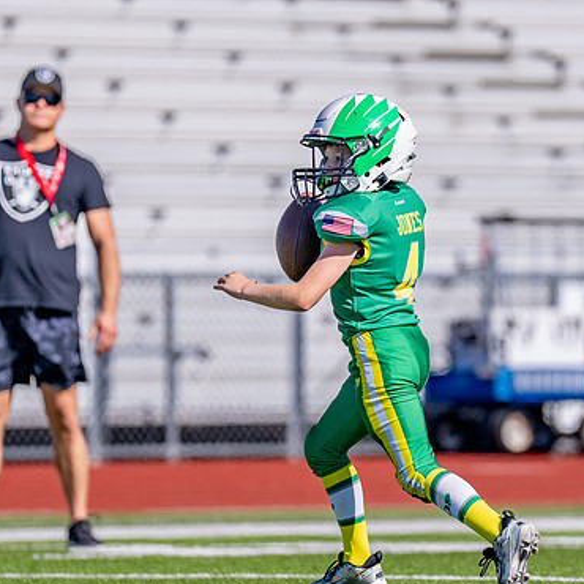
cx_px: 423
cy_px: 265
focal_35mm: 590
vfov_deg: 3.0
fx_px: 11261
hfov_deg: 3.0
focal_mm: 200
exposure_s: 1/8000
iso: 250
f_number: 2.8
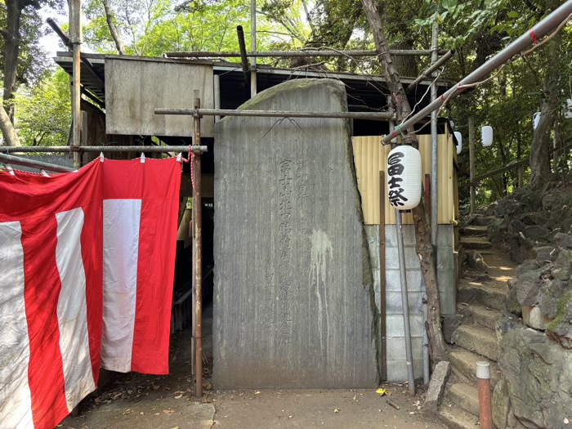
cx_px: 286
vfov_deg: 53.1
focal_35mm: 26
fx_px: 430
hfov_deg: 67.3
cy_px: 214
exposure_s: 1/92
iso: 125
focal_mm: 5.96
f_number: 1.6
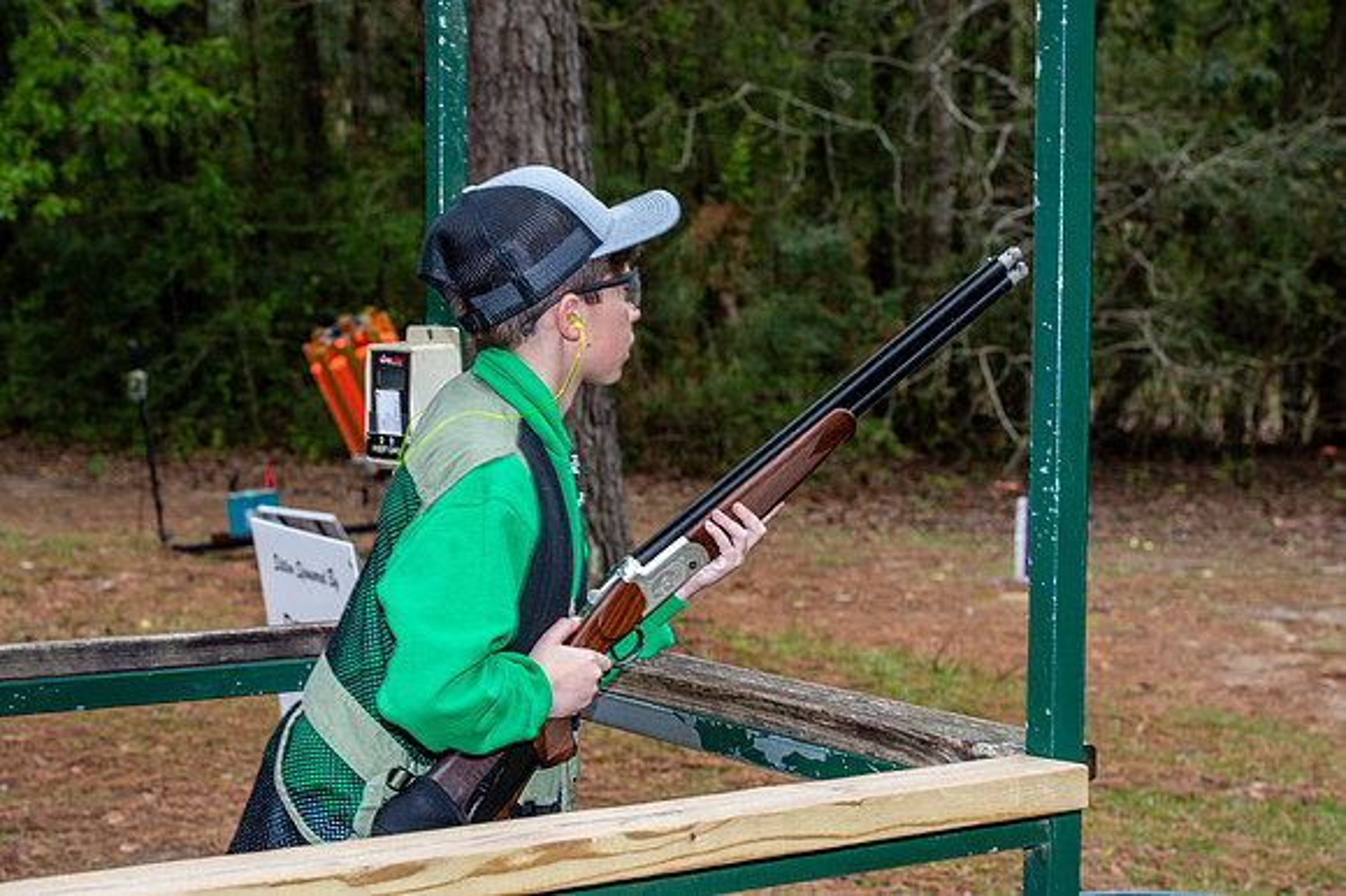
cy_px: 448
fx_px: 2616
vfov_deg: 19.4
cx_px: 673
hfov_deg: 28.9
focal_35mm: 70
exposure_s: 1/60
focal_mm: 70
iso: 125
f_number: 8
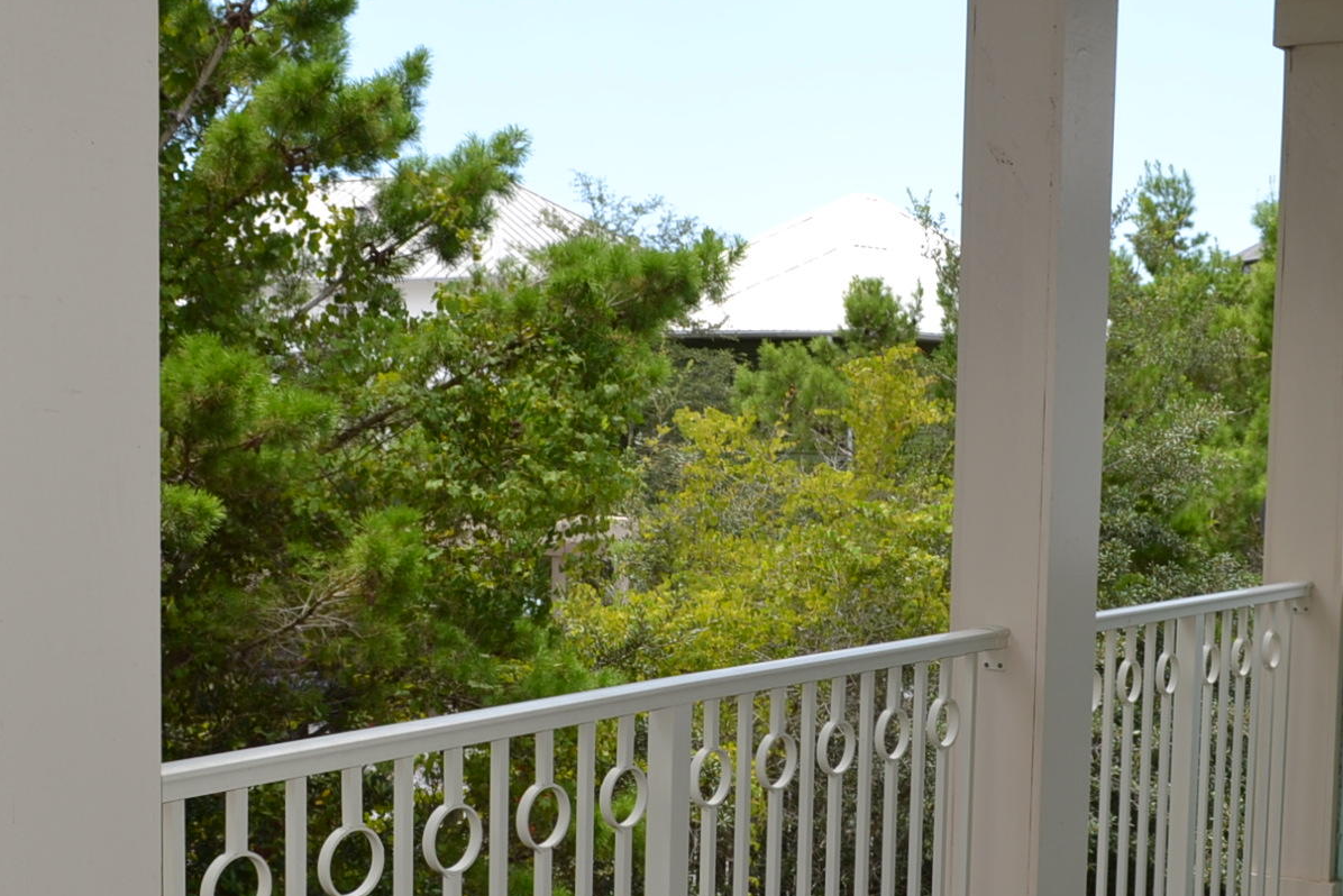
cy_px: 561
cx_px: 823
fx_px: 1940
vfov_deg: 25.9
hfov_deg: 38.0
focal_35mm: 52
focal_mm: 18
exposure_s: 1/200
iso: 100
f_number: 6.3
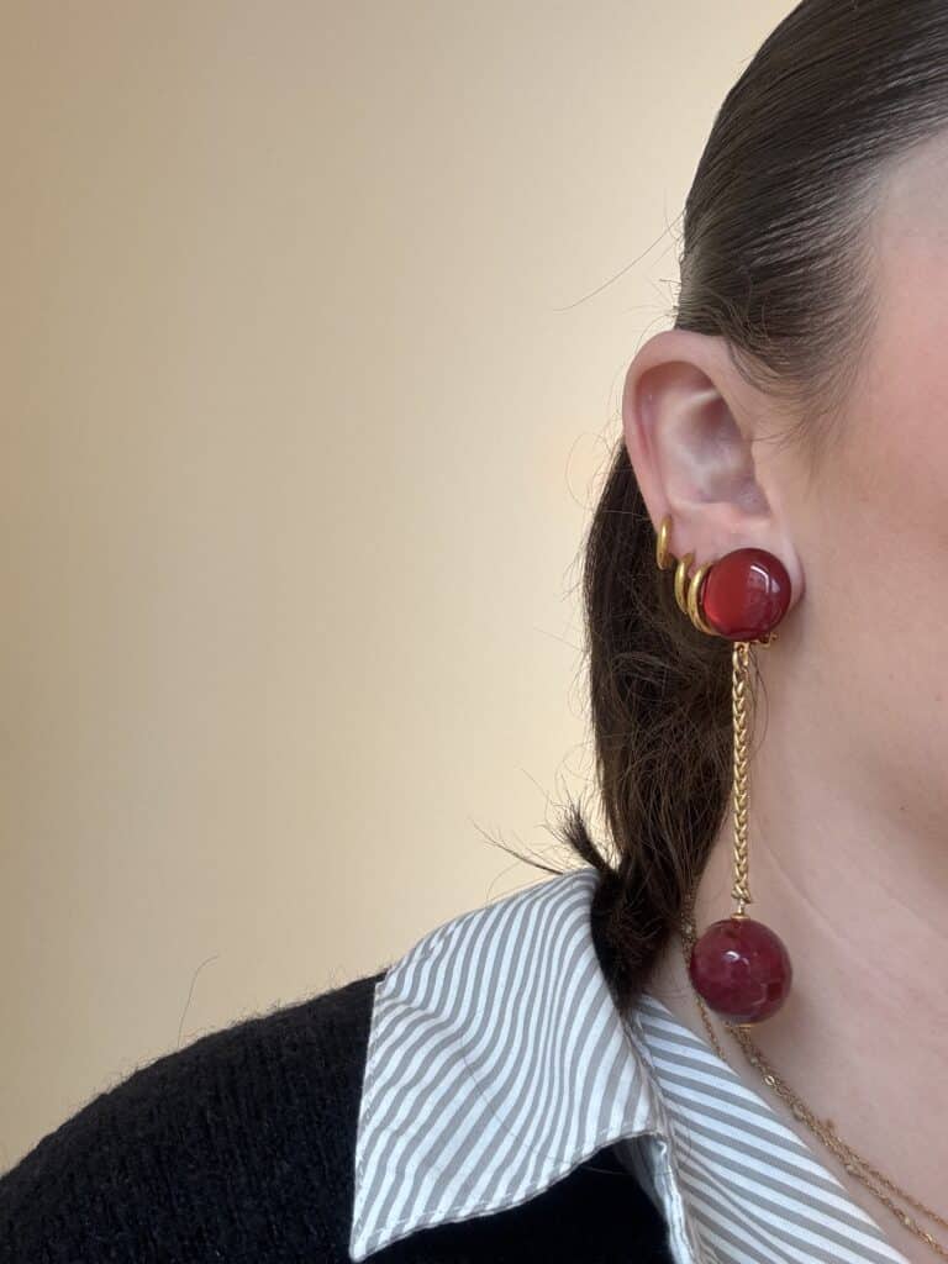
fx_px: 1095
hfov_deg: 46.8
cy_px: 632
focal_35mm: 30
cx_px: 474
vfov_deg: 60.0
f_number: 1.9
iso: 40
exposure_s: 1/50
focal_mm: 2.69
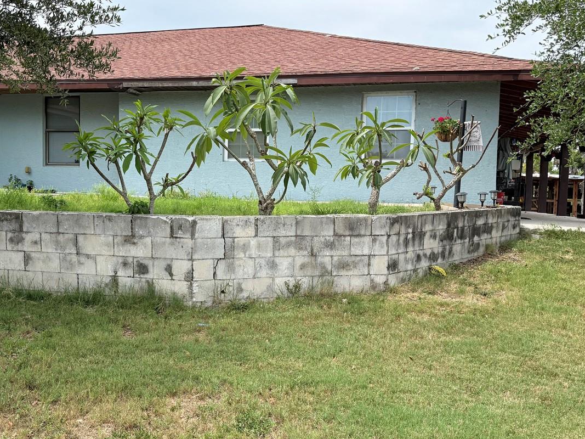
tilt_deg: -2.3
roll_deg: -1.2
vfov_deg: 39.6
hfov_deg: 50.8
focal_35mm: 36
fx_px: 608
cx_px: 219
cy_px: 221
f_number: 1.78
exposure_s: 1/3425
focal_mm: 6.76
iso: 100
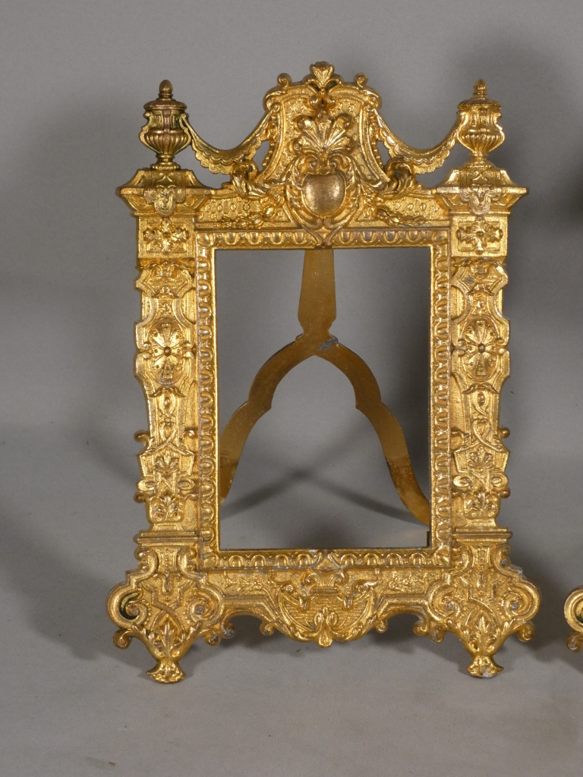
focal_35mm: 110
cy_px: 388
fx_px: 2470
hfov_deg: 13.5
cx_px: 292
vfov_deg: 17.9
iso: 500
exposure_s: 1/125
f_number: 5
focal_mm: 19.7
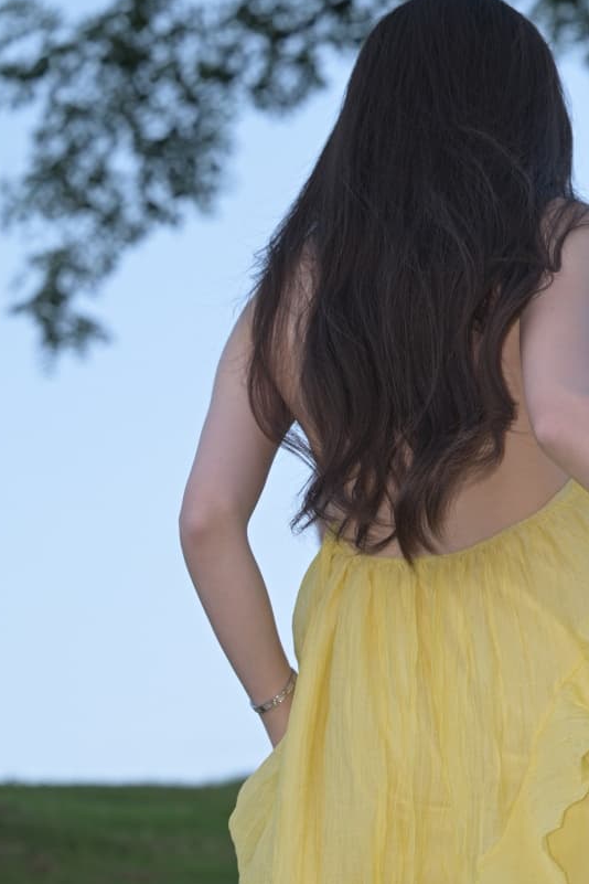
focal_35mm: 182
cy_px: 982
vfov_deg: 11.1
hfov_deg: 7.5
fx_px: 4466
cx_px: 599
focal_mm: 81
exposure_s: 1/200
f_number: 4.5
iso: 200
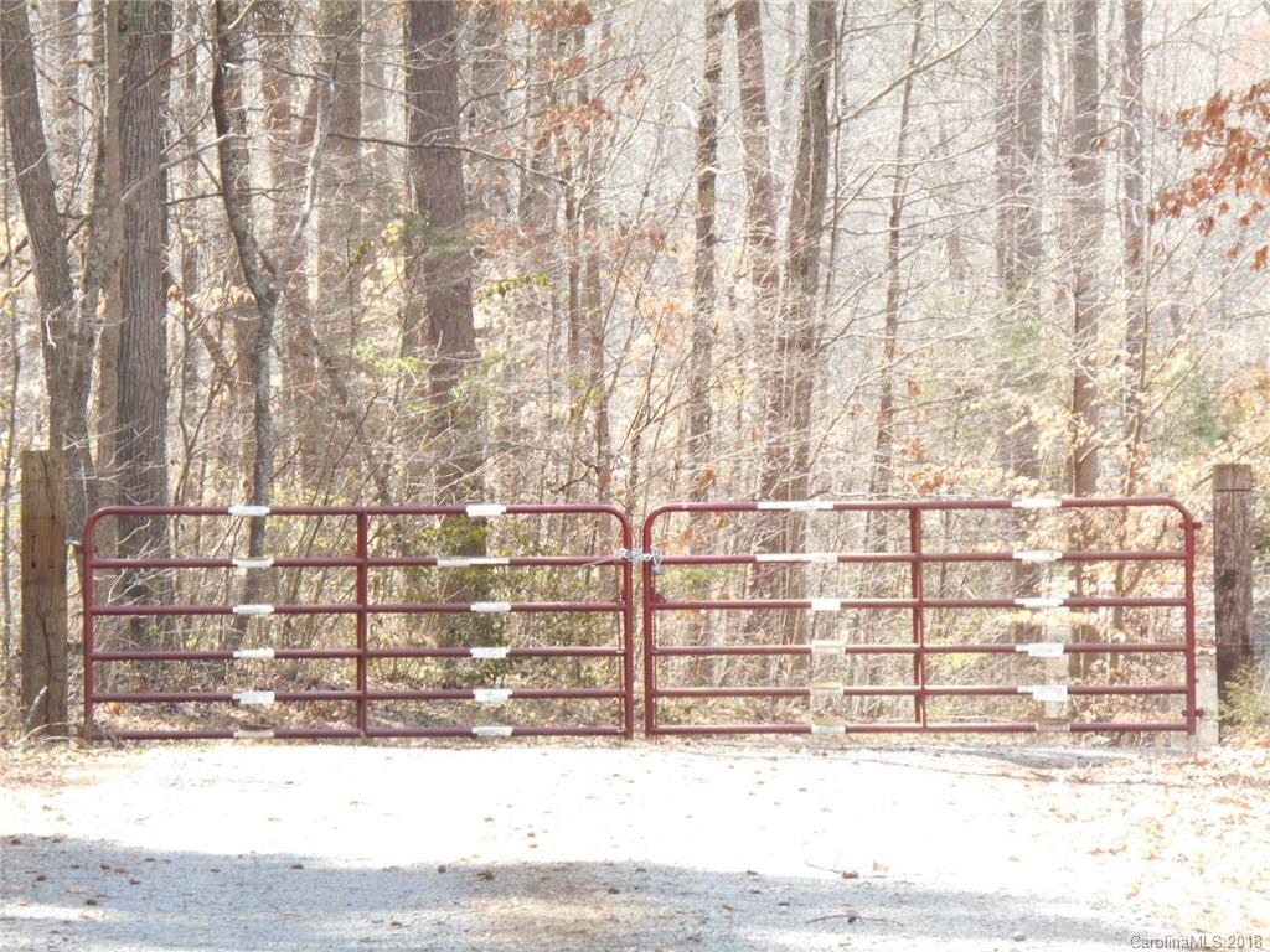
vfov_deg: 8.2
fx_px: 6677
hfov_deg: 10.9
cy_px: 476
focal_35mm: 182
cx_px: 635
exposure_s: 1/60
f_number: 6.4
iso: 200
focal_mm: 32.9
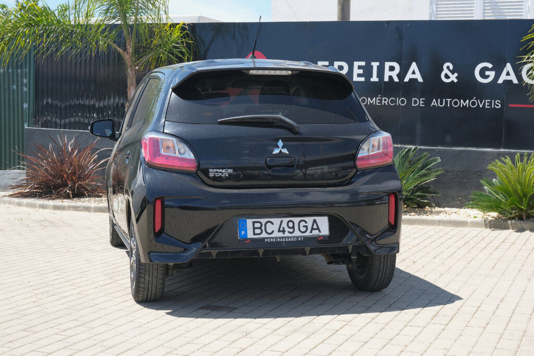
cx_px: 267
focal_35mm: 56
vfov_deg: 24.2
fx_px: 831
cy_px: 178
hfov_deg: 35.6
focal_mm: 37.4
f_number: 9
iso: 160
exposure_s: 1/125
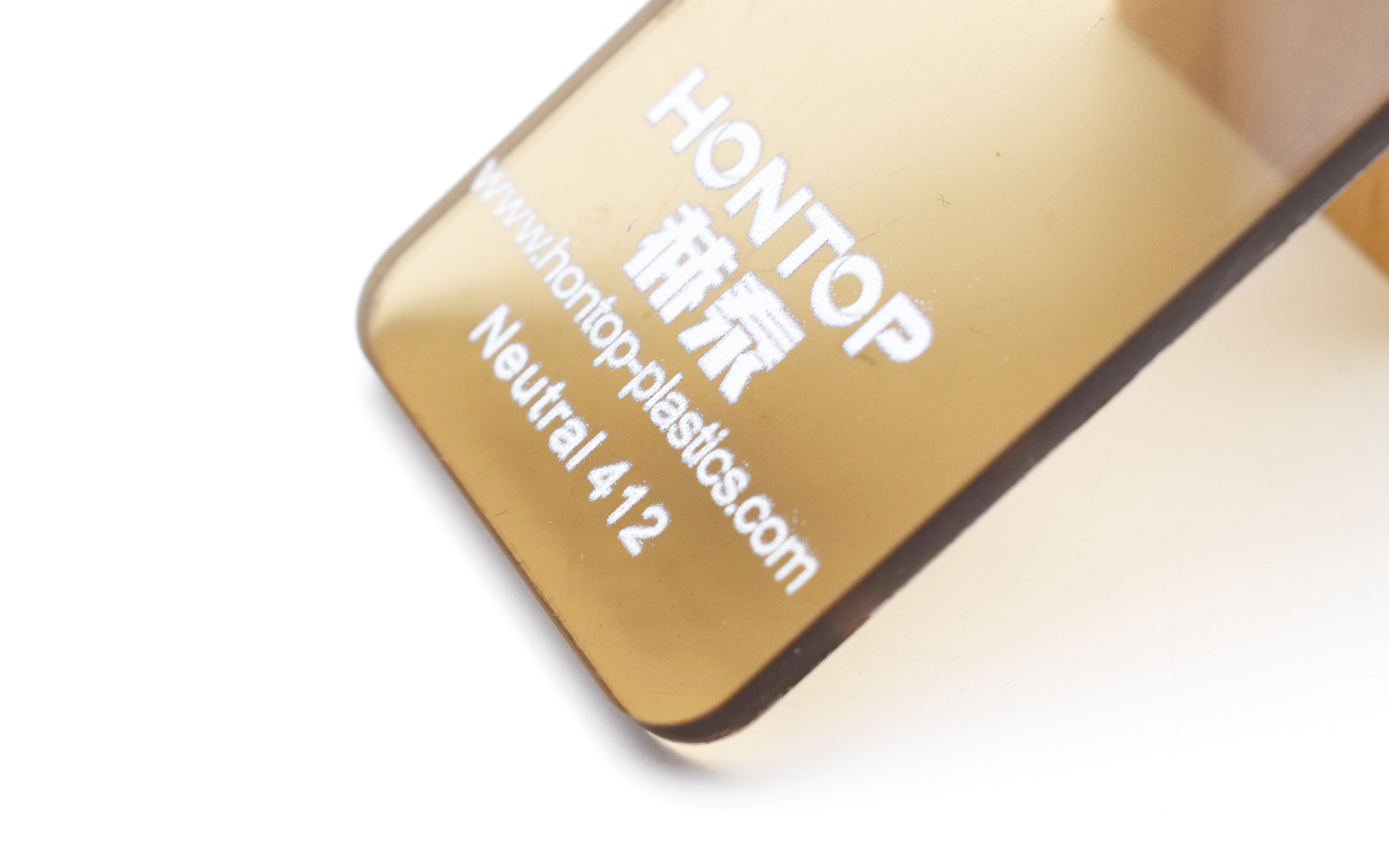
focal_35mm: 85
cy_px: 438
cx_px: 691
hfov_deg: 24.5
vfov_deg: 15.5
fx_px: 3199
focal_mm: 55
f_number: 8
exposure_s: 1/160
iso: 400
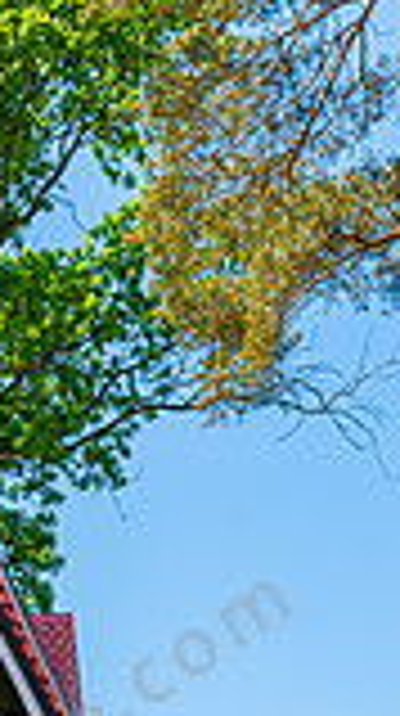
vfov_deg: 19.5
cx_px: -76
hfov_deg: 11.4
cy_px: 829
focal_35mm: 104
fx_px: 1968
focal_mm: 35
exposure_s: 1/1600
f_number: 2.8
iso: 125
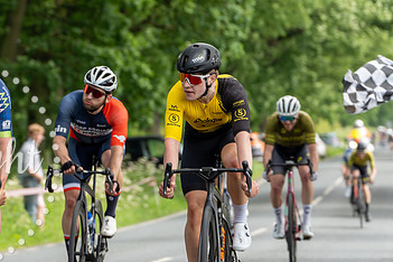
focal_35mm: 256
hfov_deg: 8.0
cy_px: 105
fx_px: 2794
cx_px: 129
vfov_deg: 5.4
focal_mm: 155
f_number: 4.5
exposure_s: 1/160
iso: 100
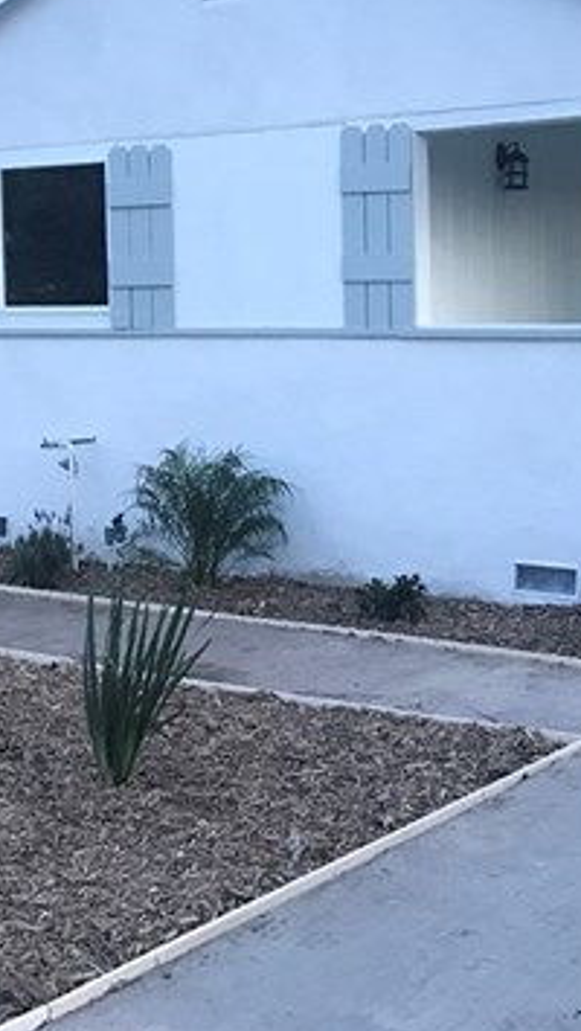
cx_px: 436
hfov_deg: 21.7
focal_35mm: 55
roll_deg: +1.2
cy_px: 372
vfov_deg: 37.5
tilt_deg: -2.1
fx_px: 1505
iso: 64
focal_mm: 3.99
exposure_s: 1/15
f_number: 1.8
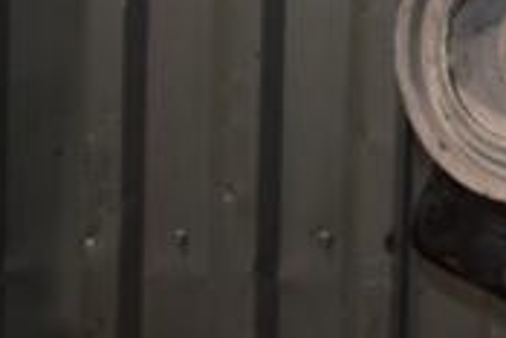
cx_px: 758
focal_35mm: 108
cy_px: -191
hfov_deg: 17.1
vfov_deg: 12.1
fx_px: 1515
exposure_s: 1/60
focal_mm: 21
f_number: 5
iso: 800
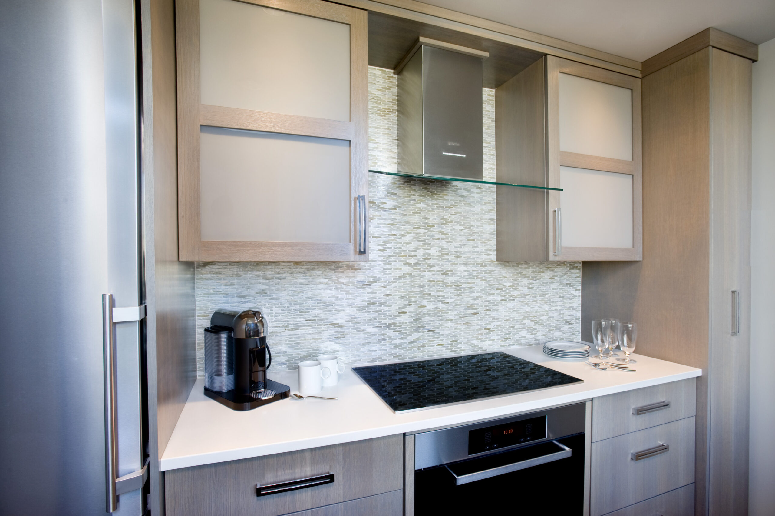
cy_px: 258
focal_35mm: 17
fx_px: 366
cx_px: 388
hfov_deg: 93.3
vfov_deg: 70.4
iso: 400
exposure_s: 1/10
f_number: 11
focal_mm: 17
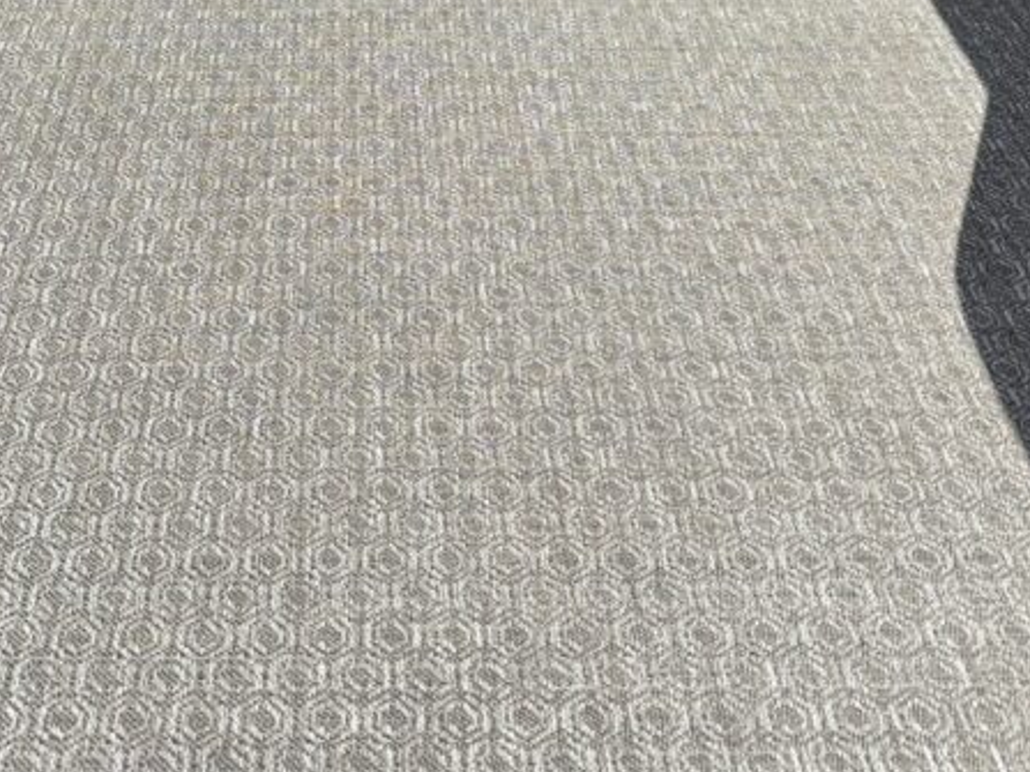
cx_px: 361
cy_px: 35
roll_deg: -0.3
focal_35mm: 62
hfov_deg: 31.0
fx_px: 1844
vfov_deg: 22.9
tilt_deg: -28.2
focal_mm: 5.96
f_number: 1.6
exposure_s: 1/5618
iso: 50
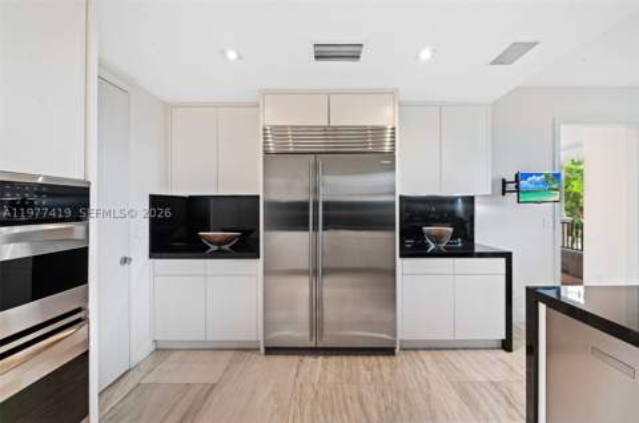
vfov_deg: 81.0
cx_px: 320
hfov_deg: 104.4
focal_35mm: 14
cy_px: 212
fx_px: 248
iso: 200
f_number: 8
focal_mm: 14
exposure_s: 1
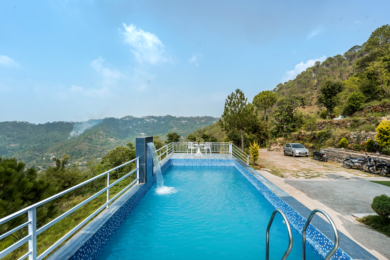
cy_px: 130
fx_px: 173
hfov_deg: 96.7
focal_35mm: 16
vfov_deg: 73.7
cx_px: 195
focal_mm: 16
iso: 64
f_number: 9
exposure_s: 1/20
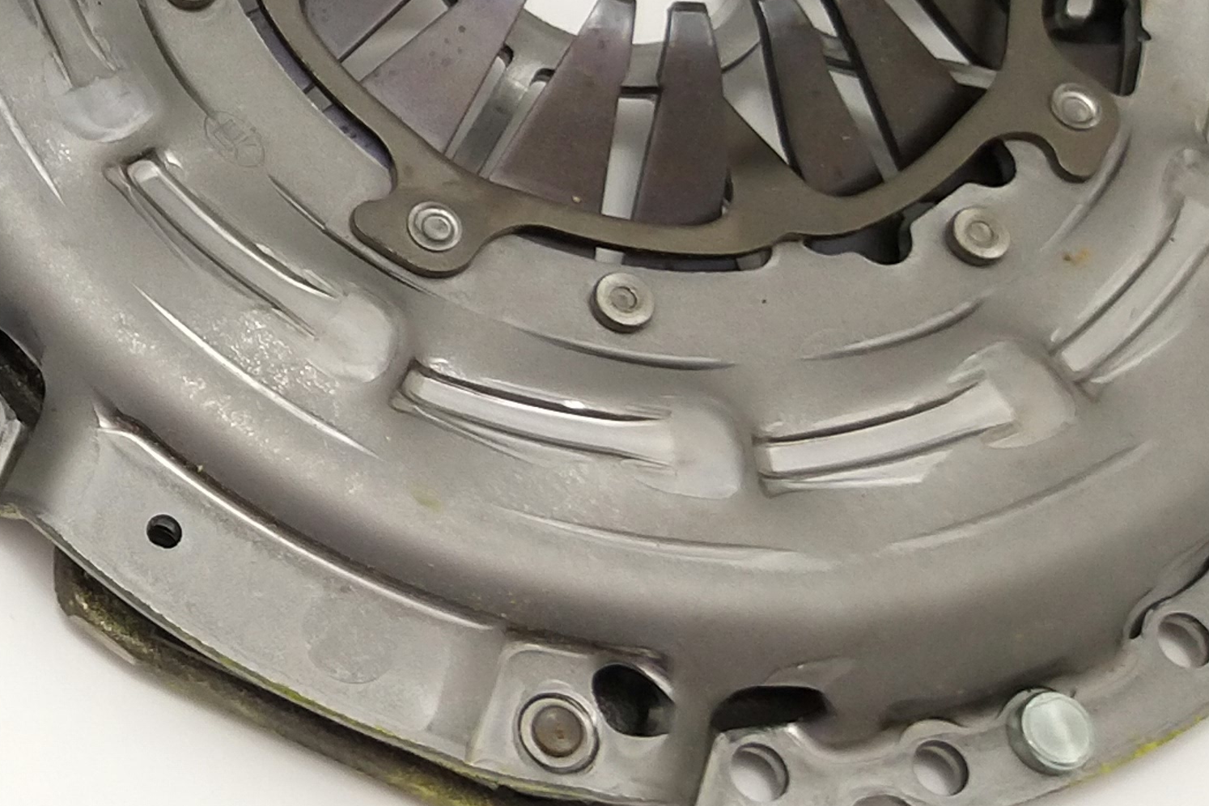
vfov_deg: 18.3
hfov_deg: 25.1
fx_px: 2451
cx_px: -219
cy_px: 67
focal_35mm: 73
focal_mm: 3.93
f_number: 1.7
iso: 80
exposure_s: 1/50
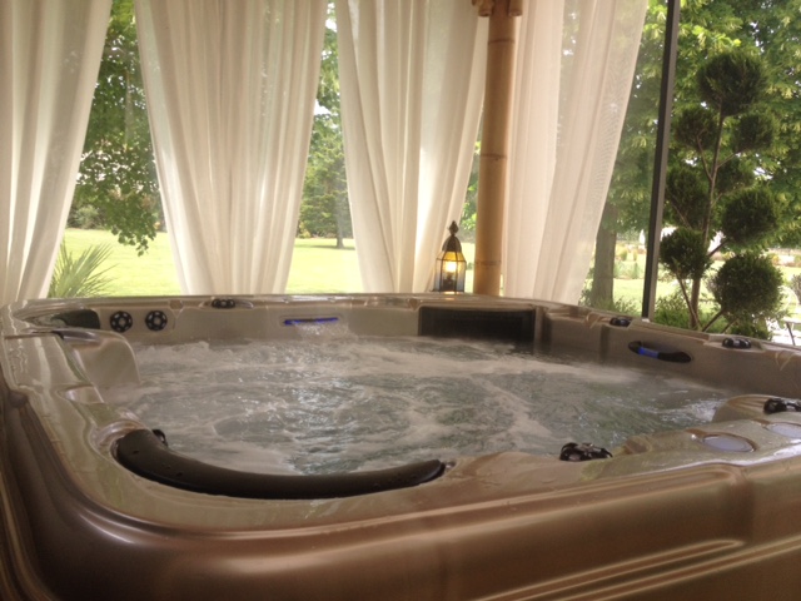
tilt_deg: -8.3
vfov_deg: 40.7
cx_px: 400
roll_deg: -2.2
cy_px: 300
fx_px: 810
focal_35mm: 35
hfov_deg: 52.6
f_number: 2.4
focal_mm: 4.28
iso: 50
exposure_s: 1/428
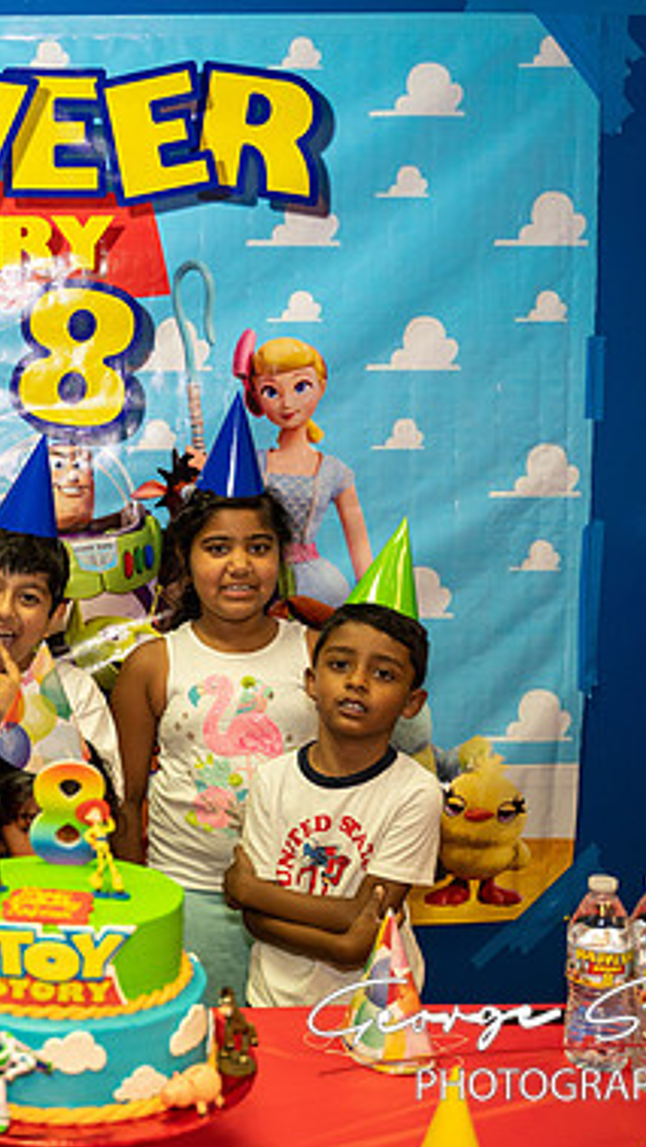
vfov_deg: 45.5
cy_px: 578
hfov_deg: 24.9
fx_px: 1369
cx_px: -42
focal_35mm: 45
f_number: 2.8
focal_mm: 28
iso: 2000
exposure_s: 1/200
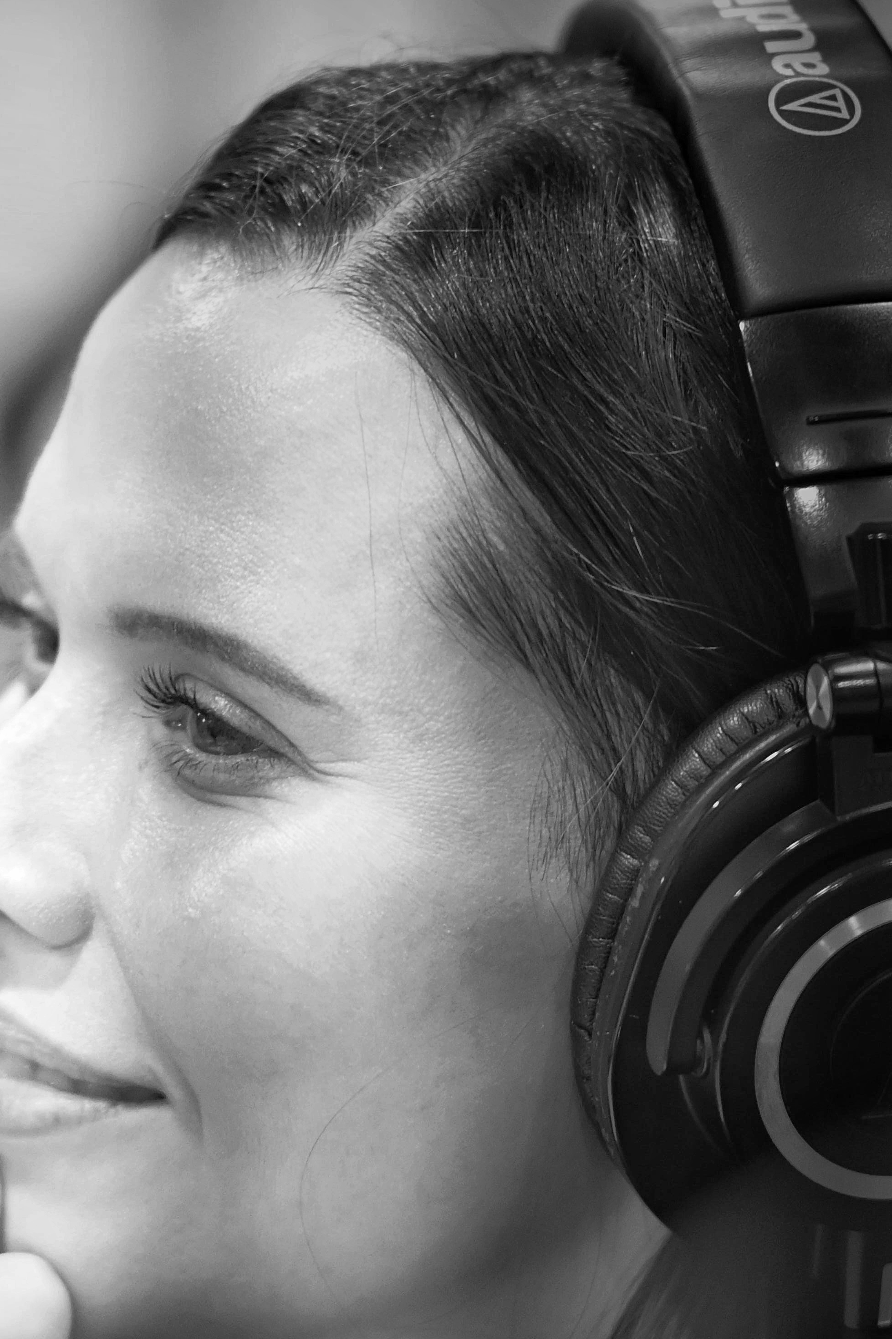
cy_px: 898
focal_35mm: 295
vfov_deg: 7.0
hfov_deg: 4.6
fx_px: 10965
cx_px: -109
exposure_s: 1/250
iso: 1250
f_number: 2
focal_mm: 105
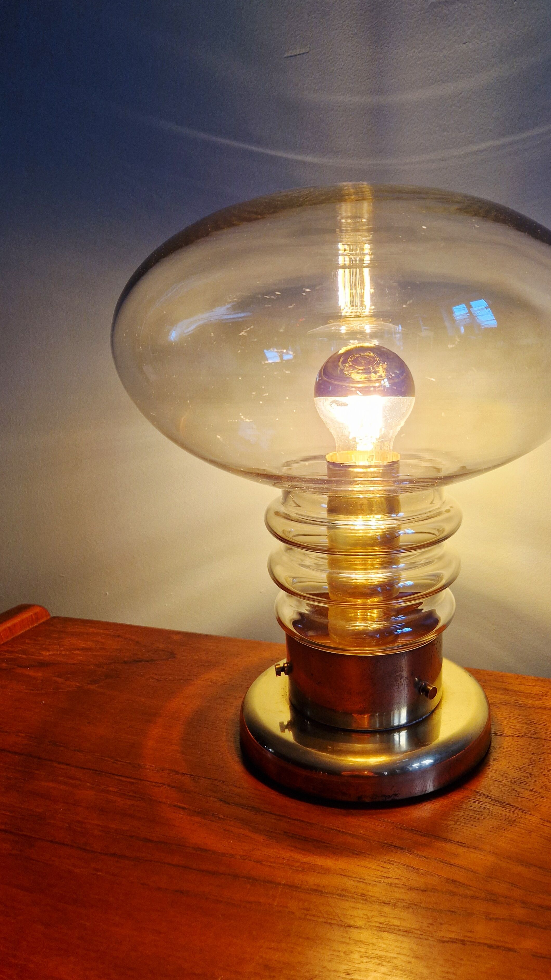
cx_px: 360
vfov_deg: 71.9
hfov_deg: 43.8
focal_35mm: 26
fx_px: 675
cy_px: 472
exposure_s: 1/100
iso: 100
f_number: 1.8
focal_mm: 5.4
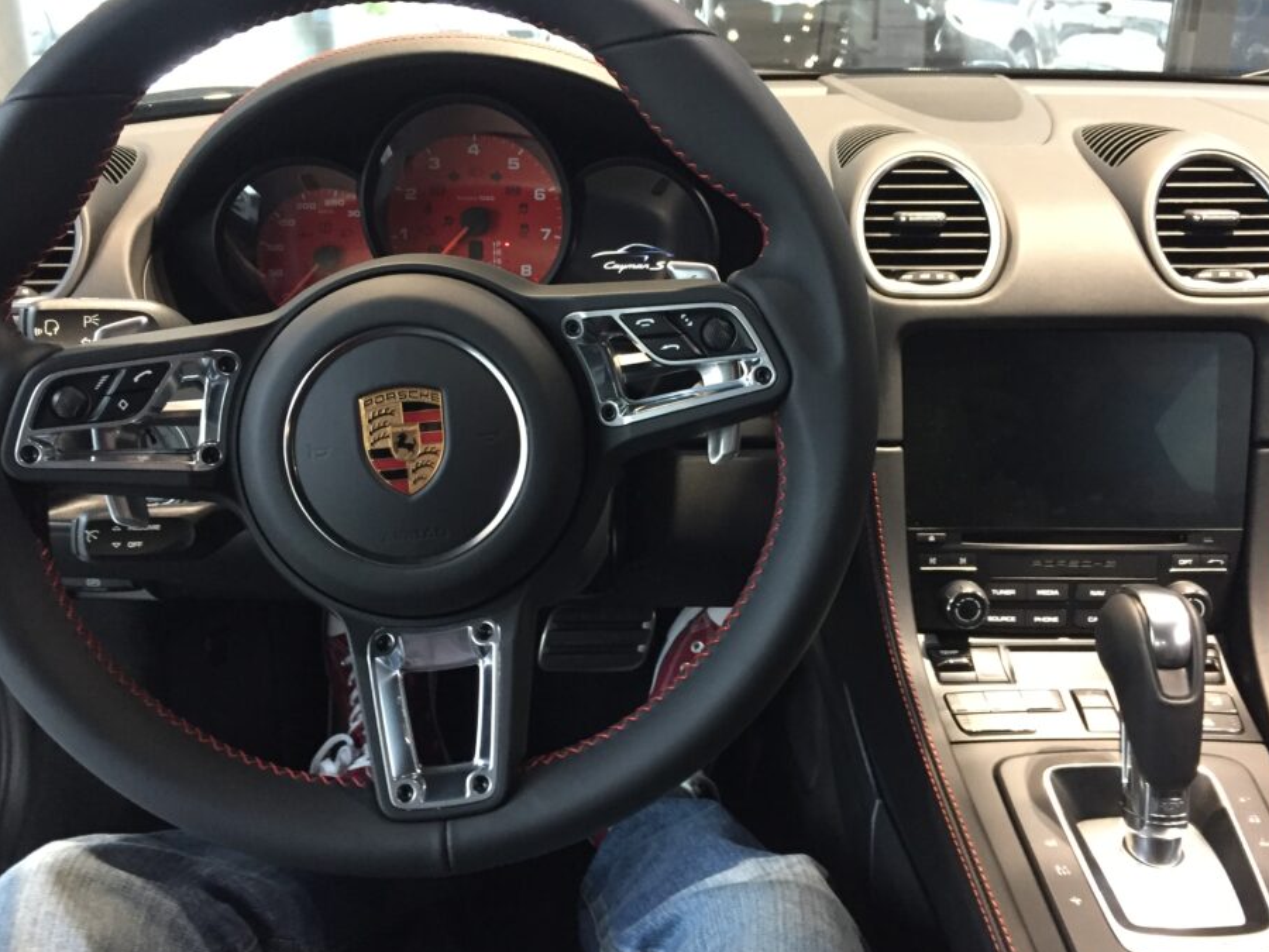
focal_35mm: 33
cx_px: 629
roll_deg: -0.9
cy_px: 450
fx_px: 1210
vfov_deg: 42.9
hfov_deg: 55.4
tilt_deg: -17.9
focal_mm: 4.15
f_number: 2.2
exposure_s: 1/20
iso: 250
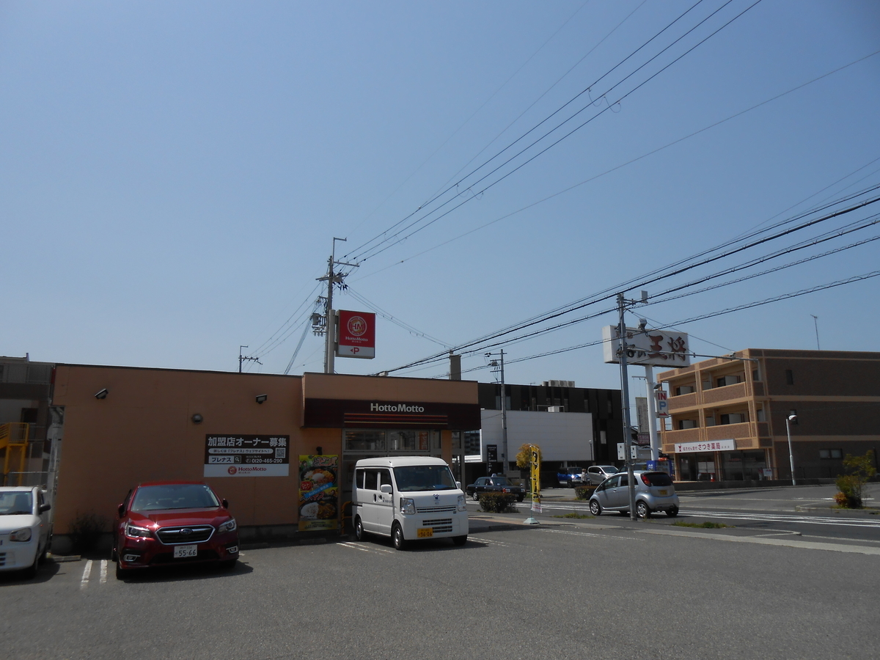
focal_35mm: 26
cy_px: 330
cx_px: 440
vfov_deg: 53.1
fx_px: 661
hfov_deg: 67.3
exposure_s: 1/2000
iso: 80
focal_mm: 4.6
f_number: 3.5
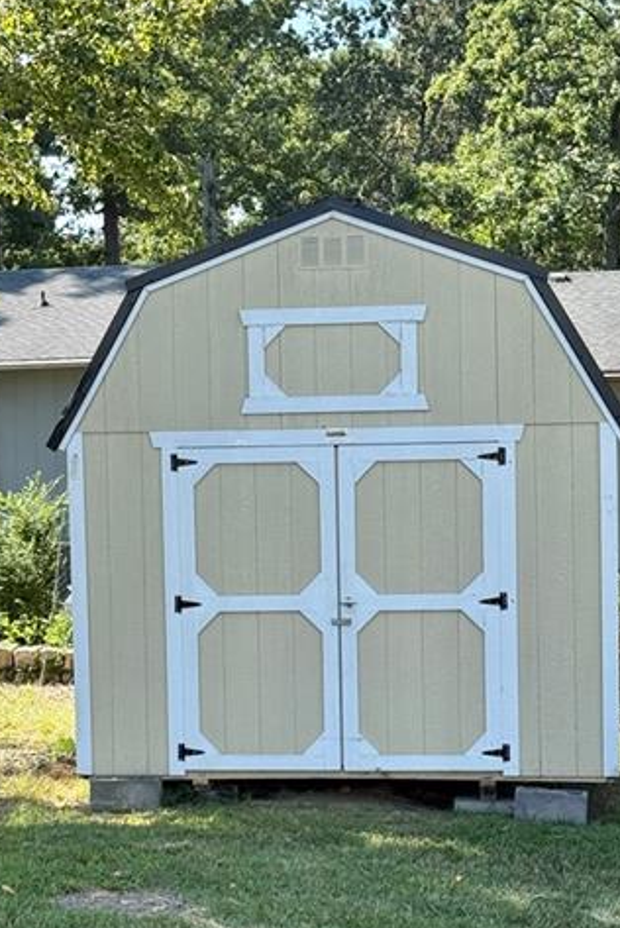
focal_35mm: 81
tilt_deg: -5.9
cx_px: 284
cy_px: 541
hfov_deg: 16.9
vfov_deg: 25.0
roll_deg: +1.5
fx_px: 2089
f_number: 1.78
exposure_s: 1/1678
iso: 80
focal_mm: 6.76
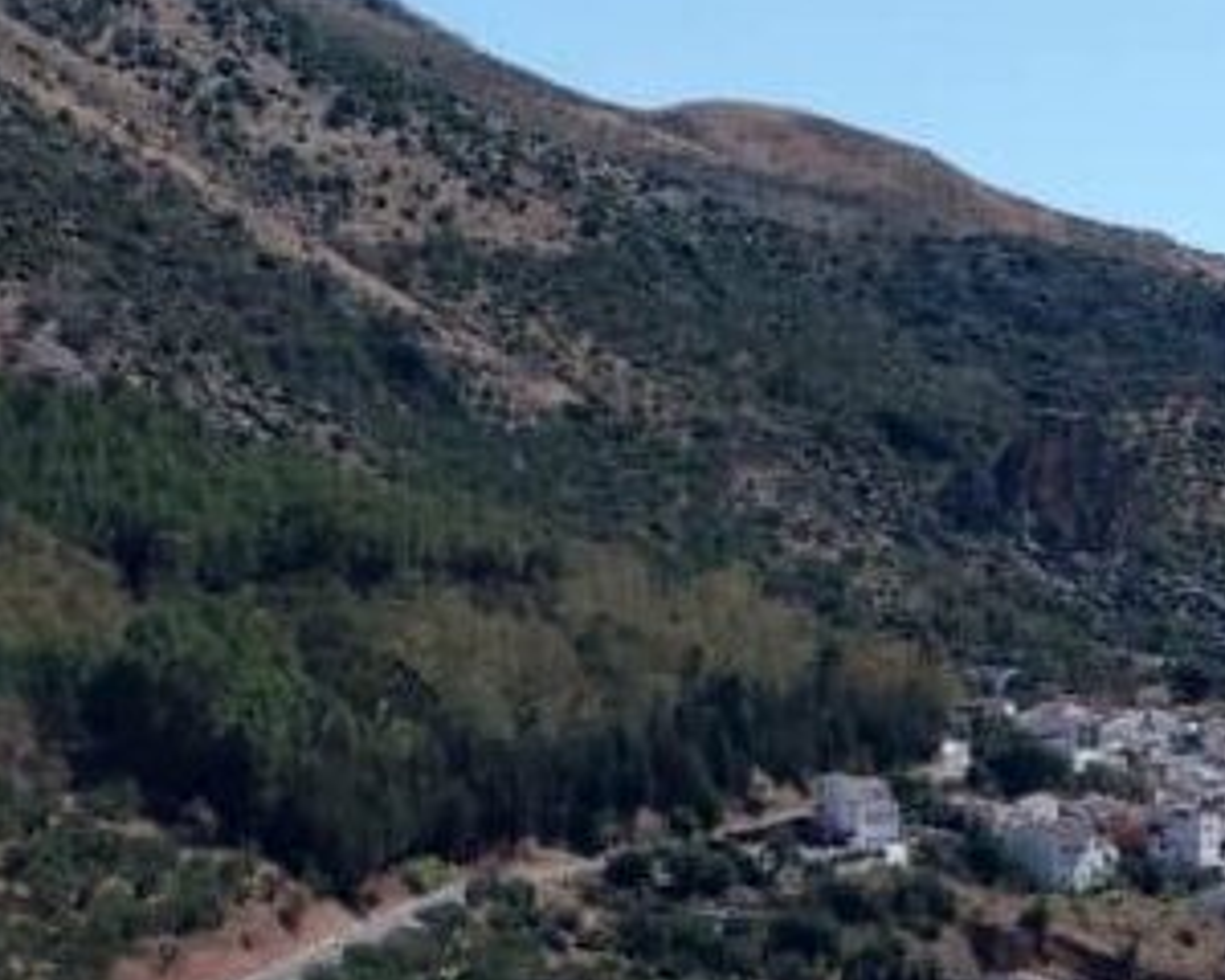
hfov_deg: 11.9
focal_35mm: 156
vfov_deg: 9.9
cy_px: 476
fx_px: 5656
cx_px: 1713
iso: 100
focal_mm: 5.99
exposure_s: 1/983
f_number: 2.6
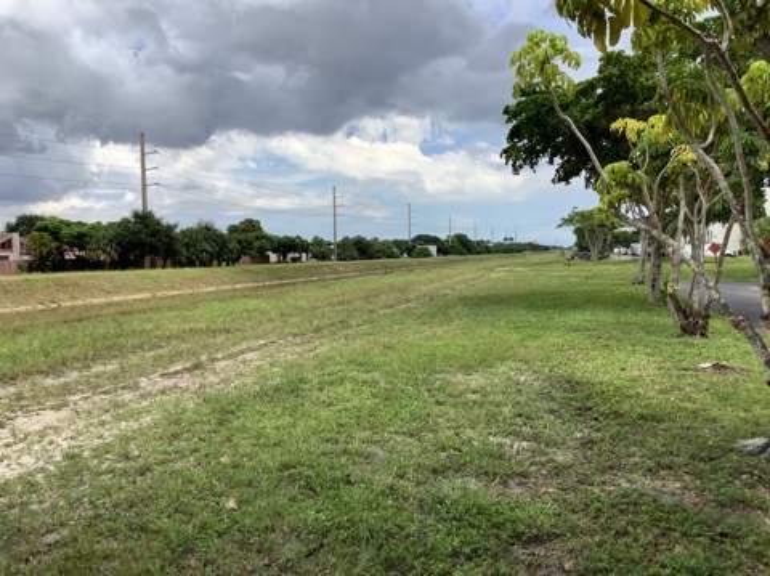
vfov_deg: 45.4
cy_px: 288
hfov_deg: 58.4
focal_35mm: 31
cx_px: 385
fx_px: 689
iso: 25
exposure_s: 1/1101
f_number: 2.4
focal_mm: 3.3
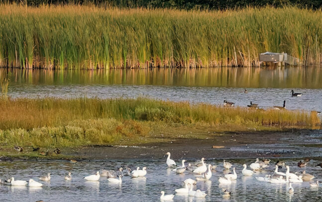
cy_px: 357
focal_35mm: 907
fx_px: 7963
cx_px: -100
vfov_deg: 1.4
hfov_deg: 2.3
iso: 6400
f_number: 5
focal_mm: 150
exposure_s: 1/250
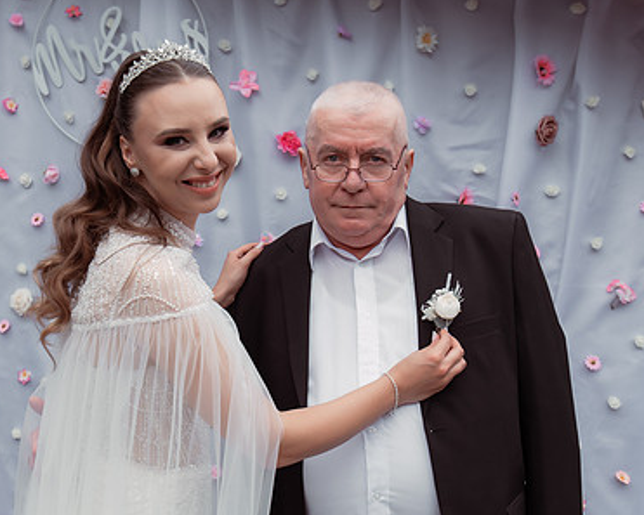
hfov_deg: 41.2
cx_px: 193
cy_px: 327
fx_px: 839
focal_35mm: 44
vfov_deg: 34.0
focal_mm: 30
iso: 200
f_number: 4
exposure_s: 1/400
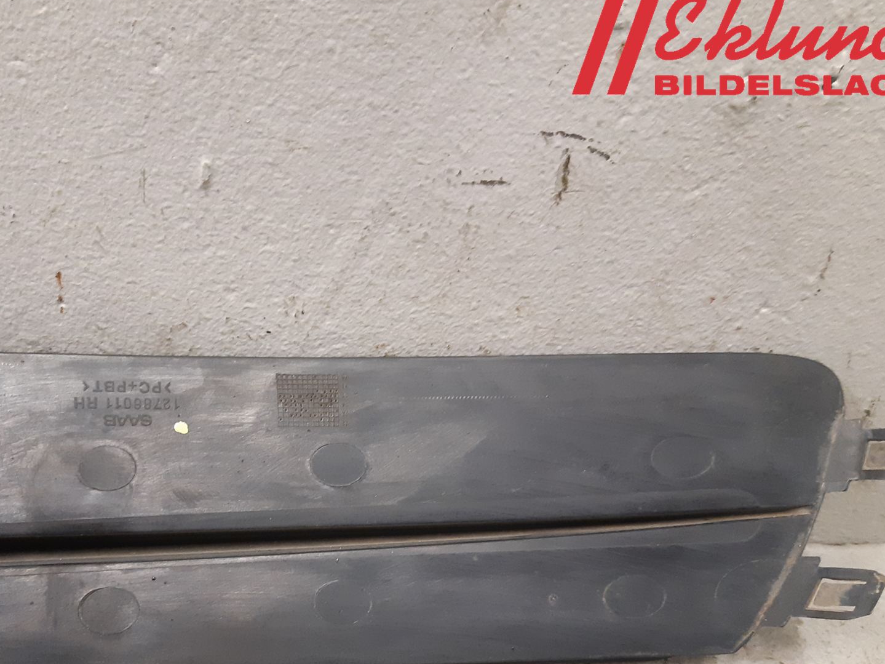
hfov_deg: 49.5
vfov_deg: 38.1
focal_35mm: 37
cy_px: 463
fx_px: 946
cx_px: 320
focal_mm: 3.93
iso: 320
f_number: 1.7
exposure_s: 1/50
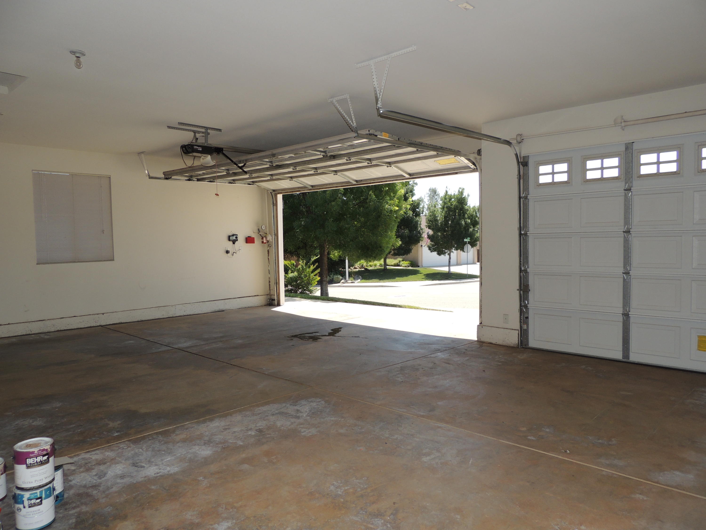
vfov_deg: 56.8
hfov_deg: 71.6
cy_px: 265
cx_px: 353
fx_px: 489
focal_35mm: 24
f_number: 3
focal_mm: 4.3
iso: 100
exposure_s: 1/500
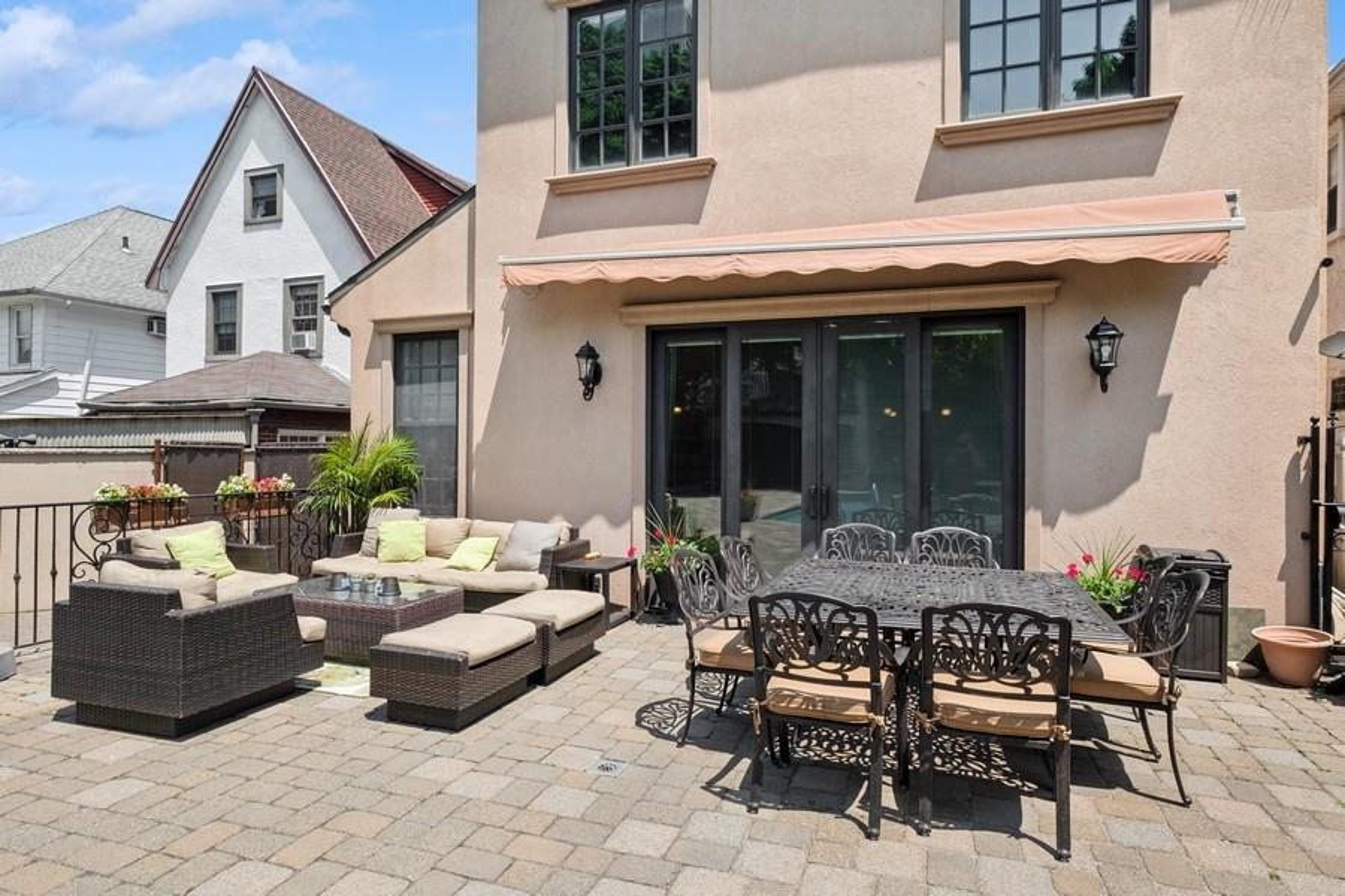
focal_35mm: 19
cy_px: 448
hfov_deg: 86.9
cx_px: 672
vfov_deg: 64.6
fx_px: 710
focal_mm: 12.6
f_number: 9
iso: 400
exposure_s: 1/550
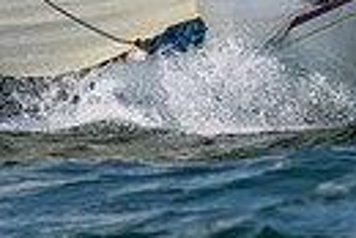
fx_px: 19918
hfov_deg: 1.0
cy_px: -108
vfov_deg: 0.7
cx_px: 394
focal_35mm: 2012
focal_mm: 300
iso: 200
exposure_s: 1/3200
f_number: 4
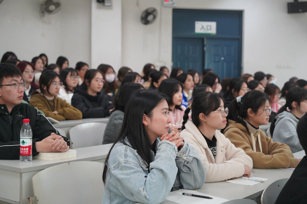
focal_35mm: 52
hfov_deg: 38.2
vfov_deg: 26.0
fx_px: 443
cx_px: 154
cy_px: 102
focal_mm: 52
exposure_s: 1/160
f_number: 4
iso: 3200
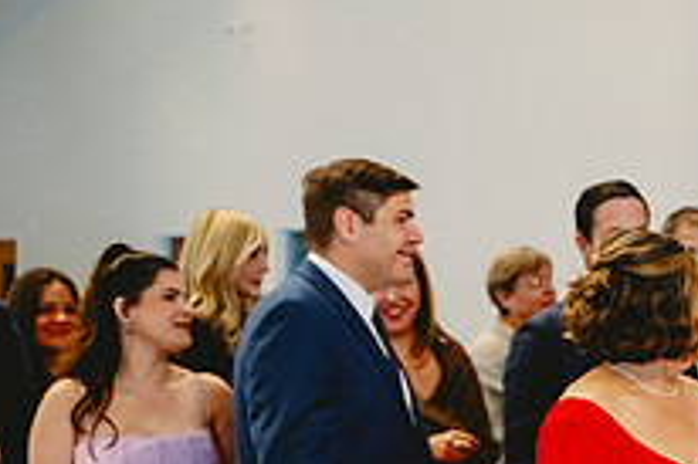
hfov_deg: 18.0
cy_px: 351
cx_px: 864
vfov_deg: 12.7
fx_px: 2073
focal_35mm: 107
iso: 2500
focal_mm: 38
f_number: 2.8
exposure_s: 1/250
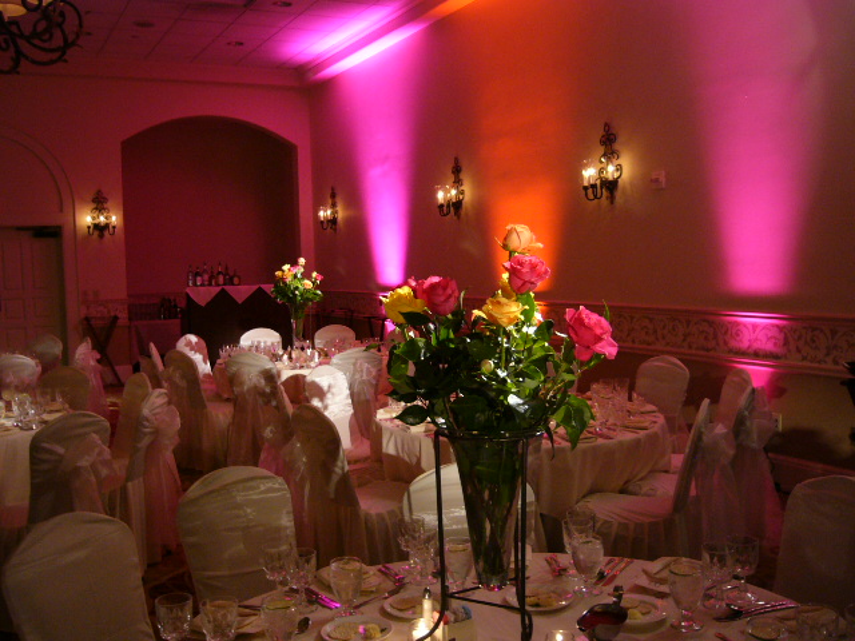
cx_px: 428
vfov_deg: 40.7
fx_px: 864
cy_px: 320
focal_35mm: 35
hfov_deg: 52.6
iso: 200
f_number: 2.8
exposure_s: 1/8
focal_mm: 5.8
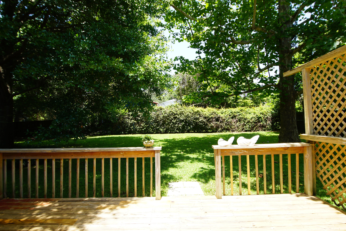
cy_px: 116
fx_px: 173
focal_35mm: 18
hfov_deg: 90.0
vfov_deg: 67.4
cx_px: 173
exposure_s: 1/80
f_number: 5.6
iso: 100
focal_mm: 12
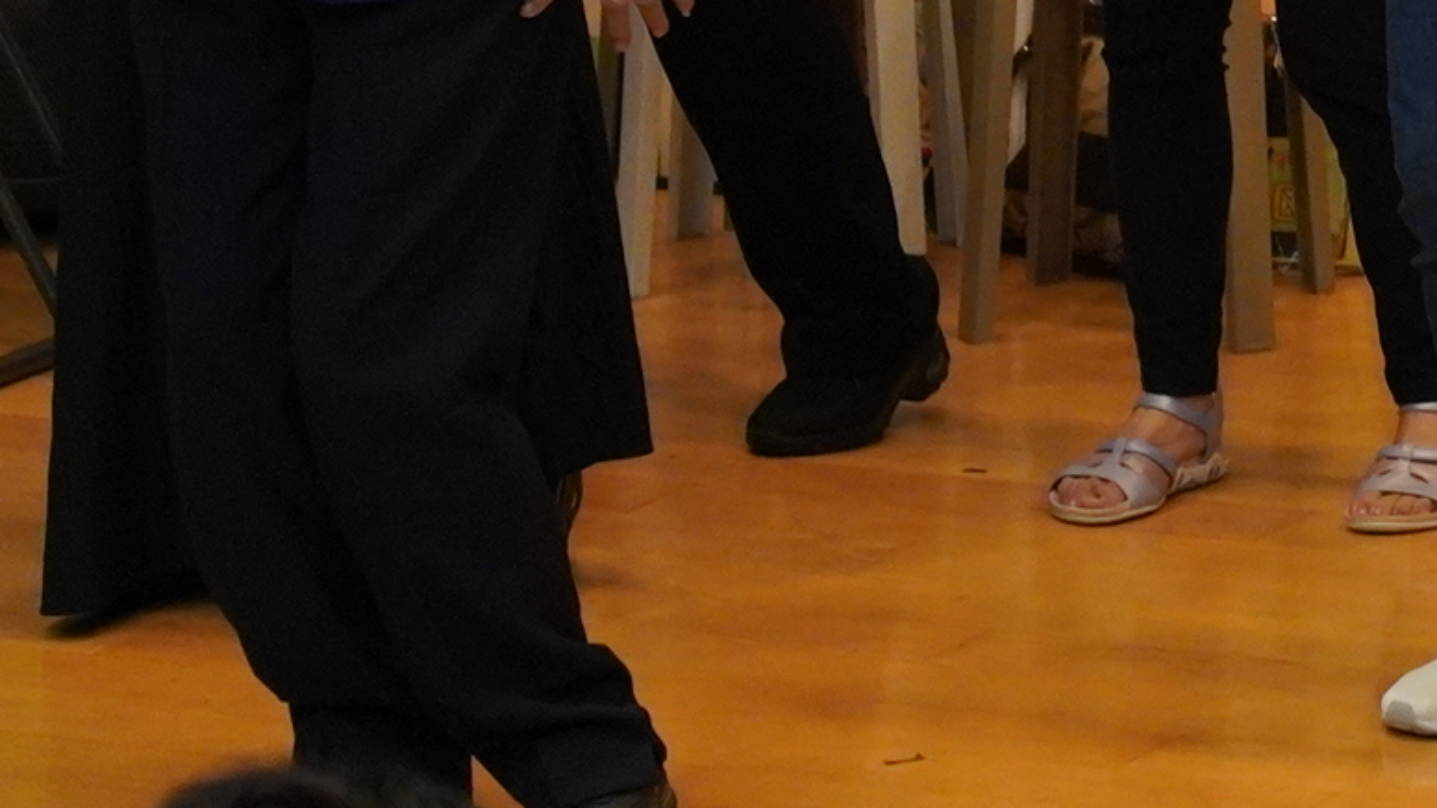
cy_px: -1032
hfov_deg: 7.7
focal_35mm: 274
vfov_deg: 4.3
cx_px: 2368
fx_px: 10439
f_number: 4
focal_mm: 45
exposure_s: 1/160
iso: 2000
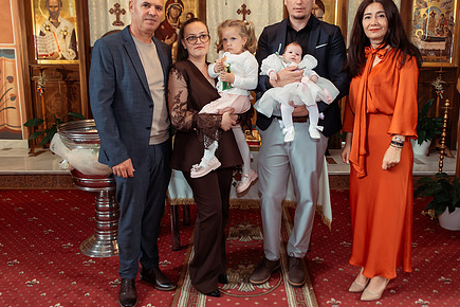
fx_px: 409
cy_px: 116
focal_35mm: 32
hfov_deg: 58.6
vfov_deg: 40.8
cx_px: 251
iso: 3200
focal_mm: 24
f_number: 3.5
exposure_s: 1/250
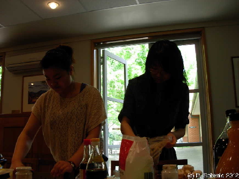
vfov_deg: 37.7
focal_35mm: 38
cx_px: 120
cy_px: 90
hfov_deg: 49.0
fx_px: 262
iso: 79
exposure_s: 1/35.9
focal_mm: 6.3
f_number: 2.9
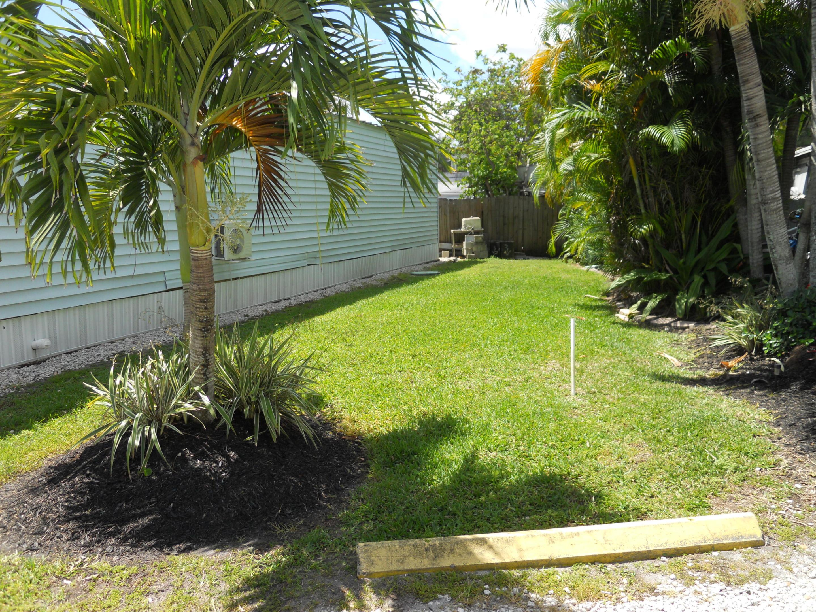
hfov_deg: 63.4
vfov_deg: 49.7
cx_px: 408
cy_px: 306
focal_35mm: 28
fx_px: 660
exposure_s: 1/640
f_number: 2.7
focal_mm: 5
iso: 80
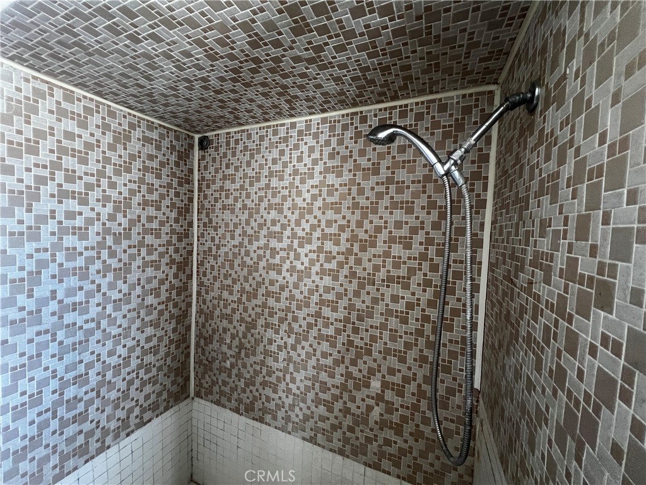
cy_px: 242
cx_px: 323
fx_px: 243
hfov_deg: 106.2
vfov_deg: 89.9
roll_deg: -1.8
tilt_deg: -4.4
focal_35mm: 13
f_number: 1.8
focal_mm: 1.57
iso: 250
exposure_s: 1/80
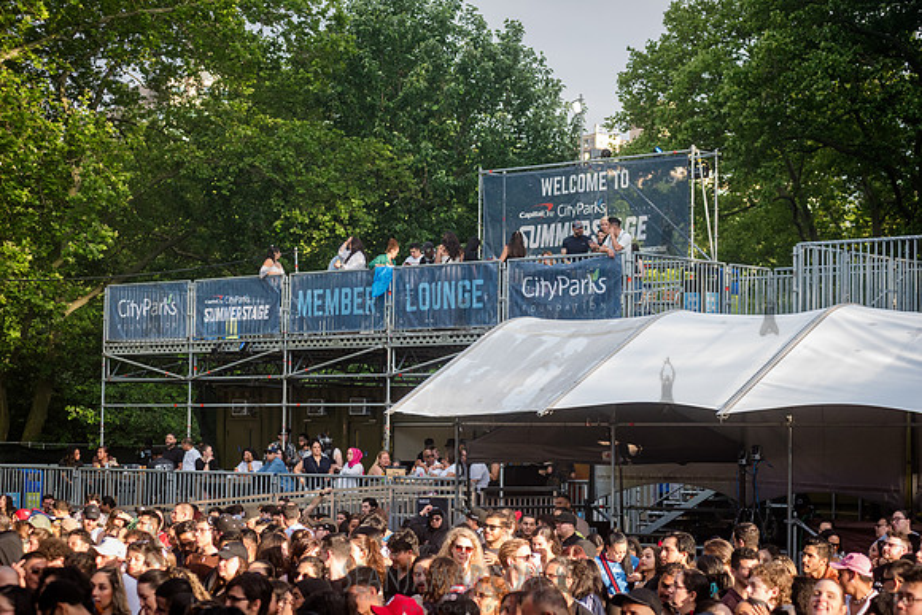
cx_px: 461
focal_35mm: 80
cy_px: 308
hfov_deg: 25.4
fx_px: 2049
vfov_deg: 17.1
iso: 1000
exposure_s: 1/1600
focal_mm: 80
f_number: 4
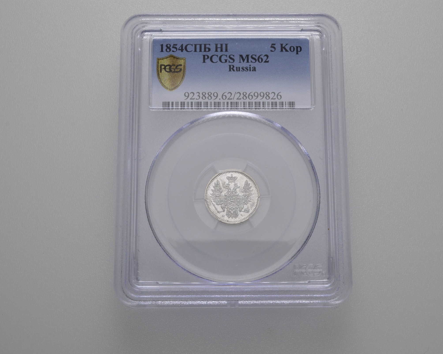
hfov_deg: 34.1
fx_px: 721
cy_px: 178
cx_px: 236
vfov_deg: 27.6
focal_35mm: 55
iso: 400
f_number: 14
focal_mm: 32
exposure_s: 1/200
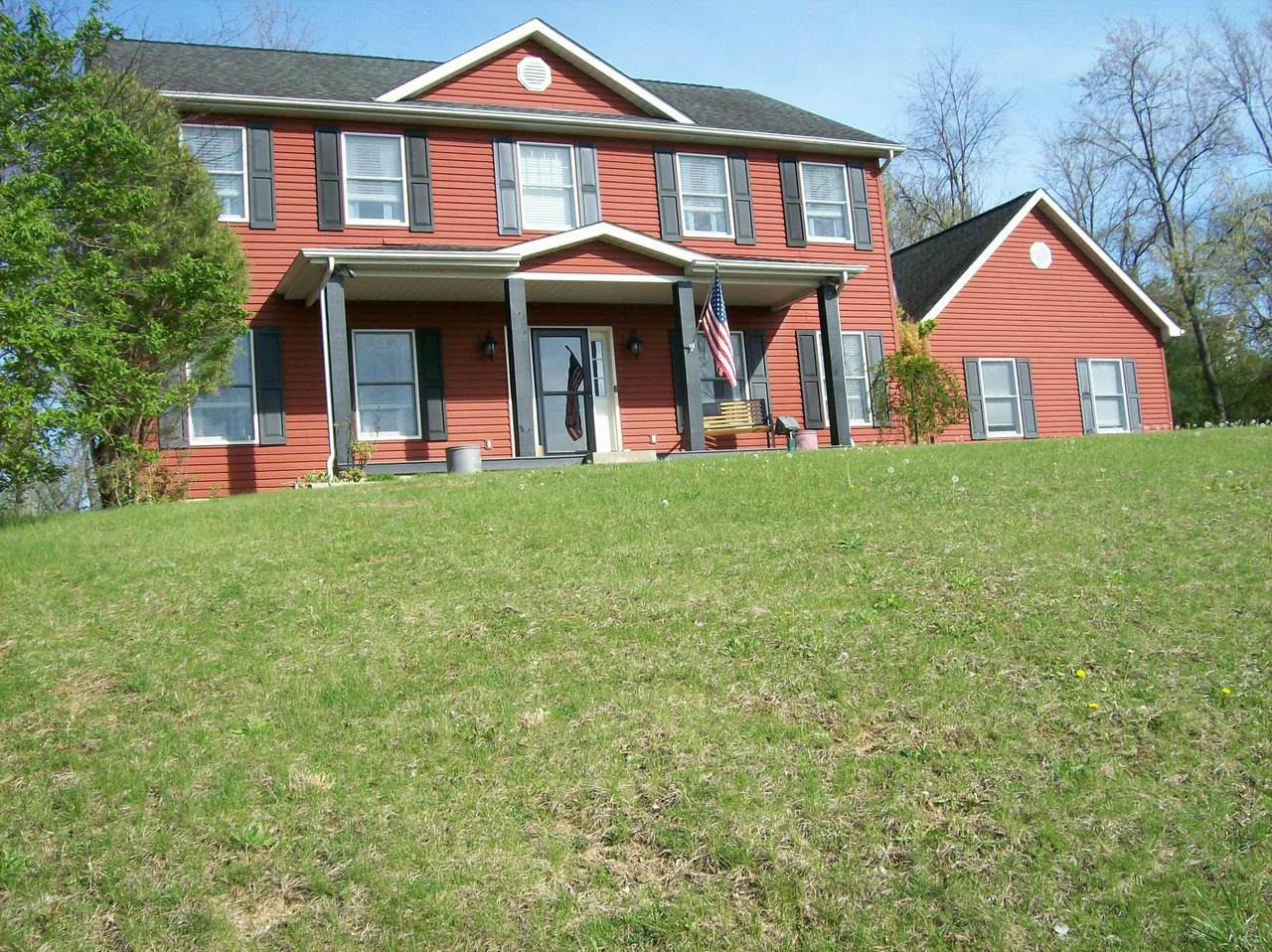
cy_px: 476
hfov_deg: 51.4
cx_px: 636
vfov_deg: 39.6
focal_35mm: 36
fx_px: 1322
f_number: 4.8
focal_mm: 6
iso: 80
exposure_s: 1/386
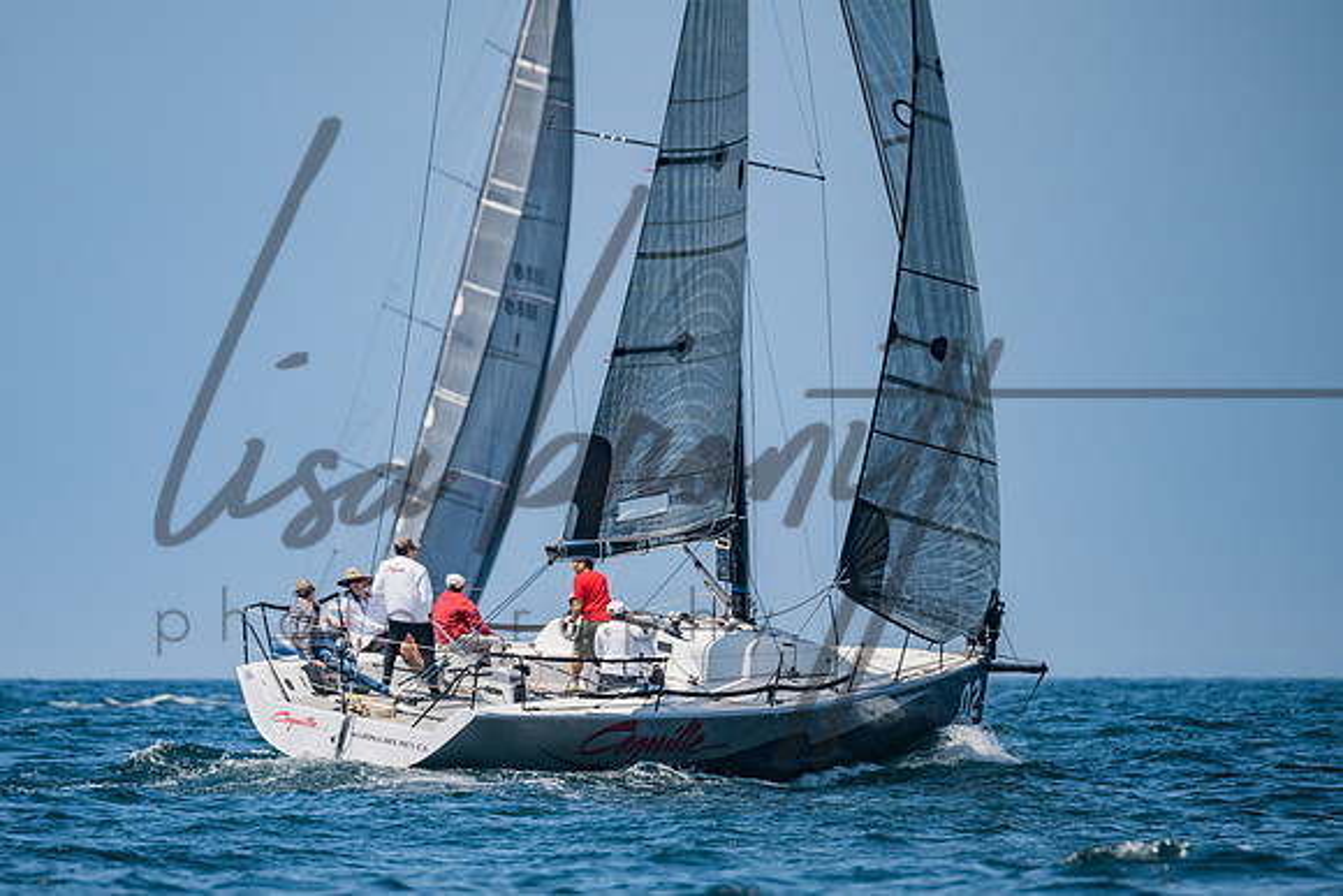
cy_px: 541
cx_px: 519
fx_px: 18488
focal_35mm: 495
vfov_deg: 2.8
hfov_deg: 4.2
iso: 250
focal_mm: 390
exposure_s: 1/2000
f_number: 6.3
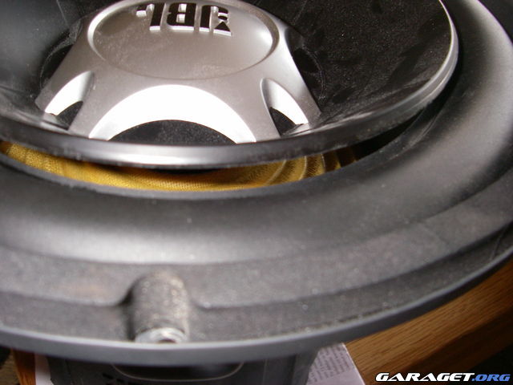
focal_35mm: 38
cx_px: 256
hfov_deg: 49.0
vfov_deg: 37.7
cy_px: 192
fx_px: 563
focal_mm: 6.3
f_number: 3.3
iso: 200
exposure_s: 1/40
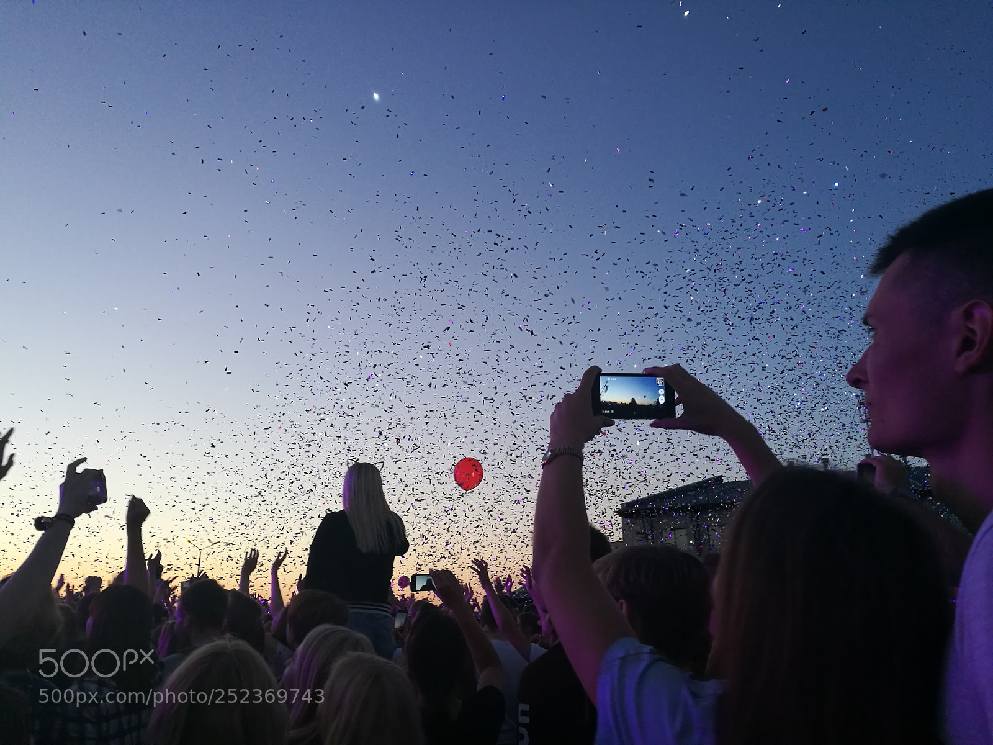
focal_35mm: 27
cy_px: 372
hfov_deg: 65.3
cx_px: 496
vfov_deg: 51.4
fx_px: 775
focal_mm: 4.5
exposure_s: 1/50
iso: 160
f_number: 2.2
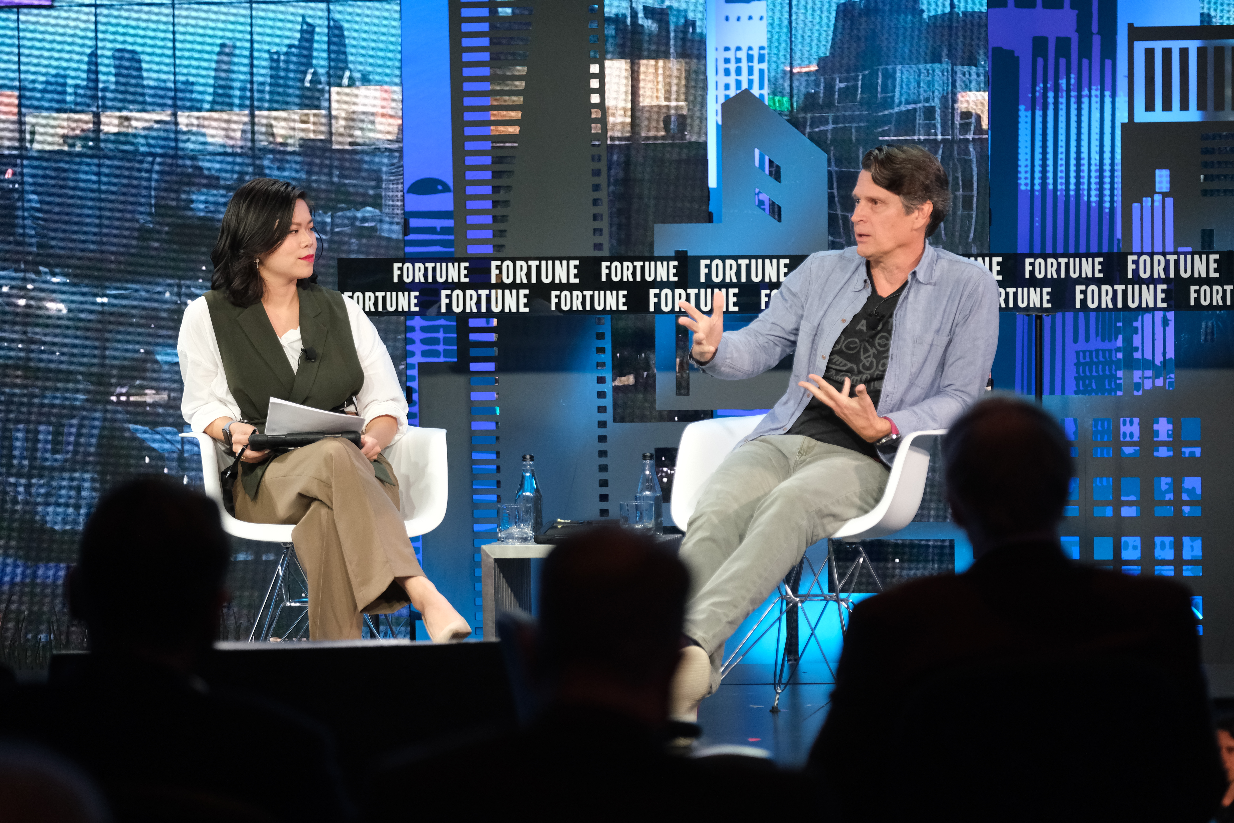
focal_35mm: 159
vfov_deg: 8.6
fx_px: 5450
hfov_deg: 12.9
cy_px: 412
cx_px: 617
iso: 2000
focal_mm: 106
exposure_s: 1/250
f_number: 2.8
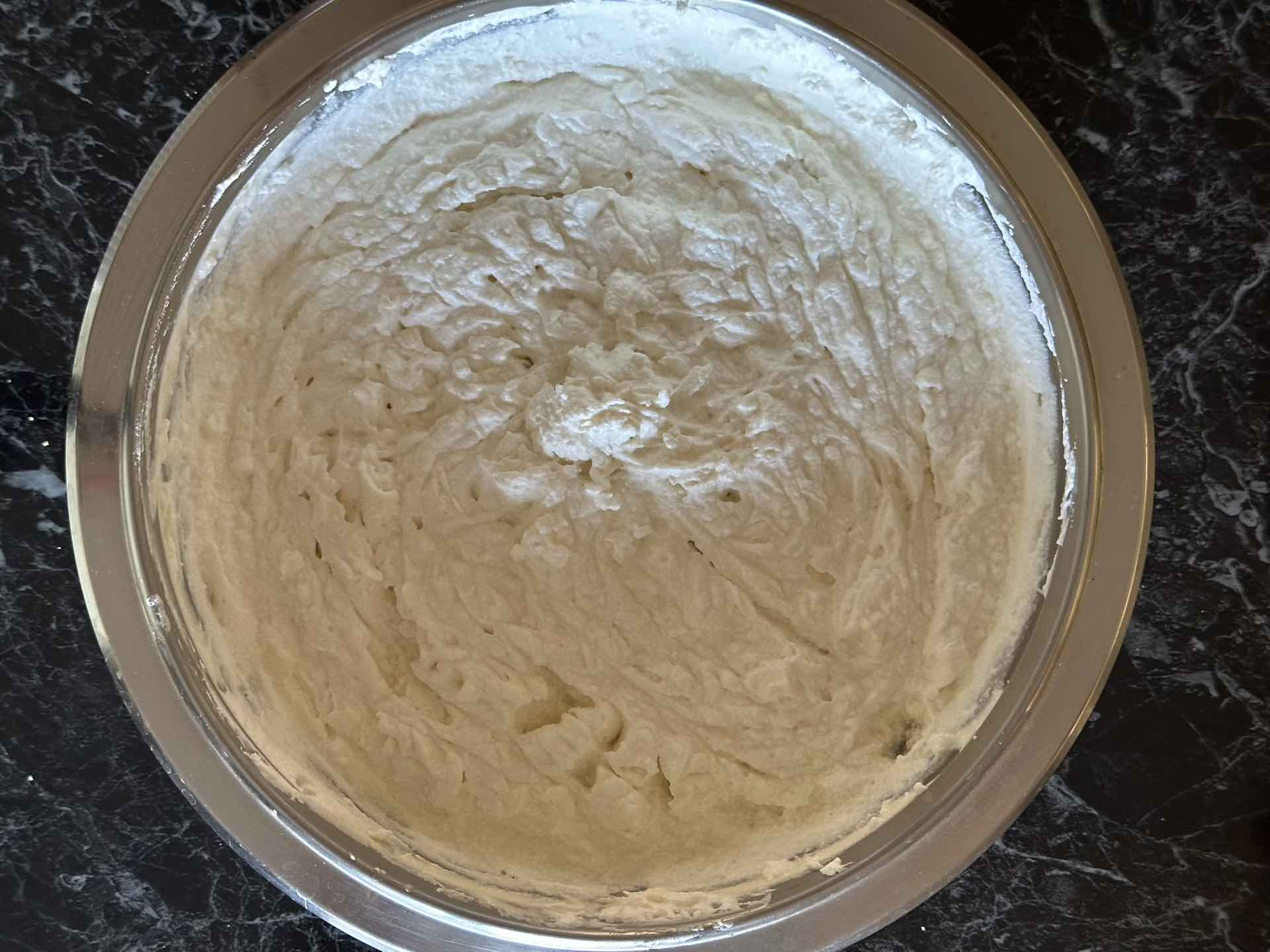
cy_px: 476
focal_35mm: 48
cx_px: 635
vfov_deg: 30.3
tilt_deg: -88.9
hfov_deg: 39.7
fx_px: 1761
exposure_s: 1/49
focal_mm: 6.86
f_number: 1.78
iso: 250
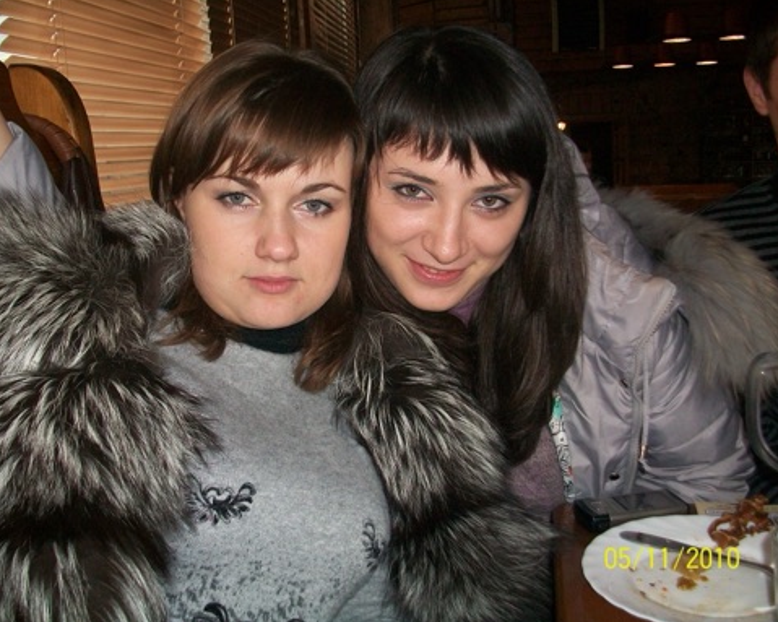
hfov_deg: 50.2
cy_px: 312
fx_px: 829
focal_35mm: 36
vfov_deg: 41.1
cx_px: 361
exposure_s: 1/60
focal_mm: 5.7
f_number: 2.8
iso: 120
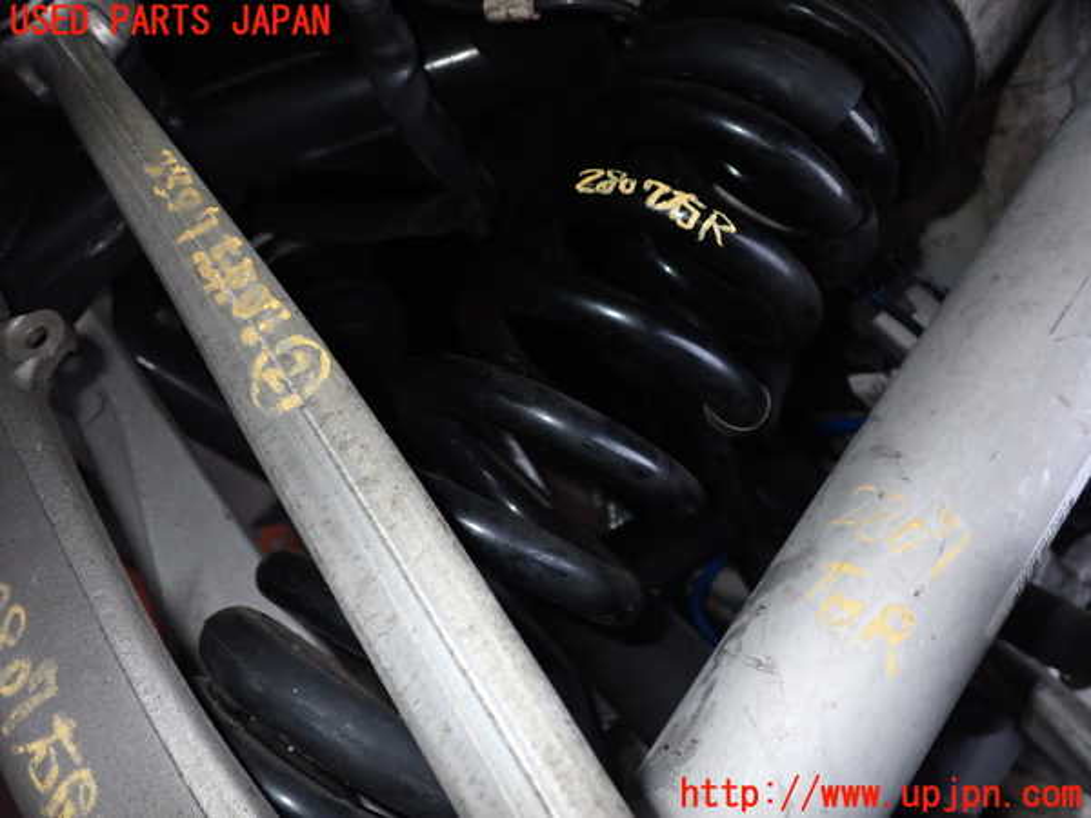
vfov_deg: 46.8
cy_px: 409
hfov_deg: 60.0
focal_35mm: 30
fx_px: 946
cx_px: 546
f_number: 6.3
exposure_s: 1/30
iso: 400
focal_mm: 5.4
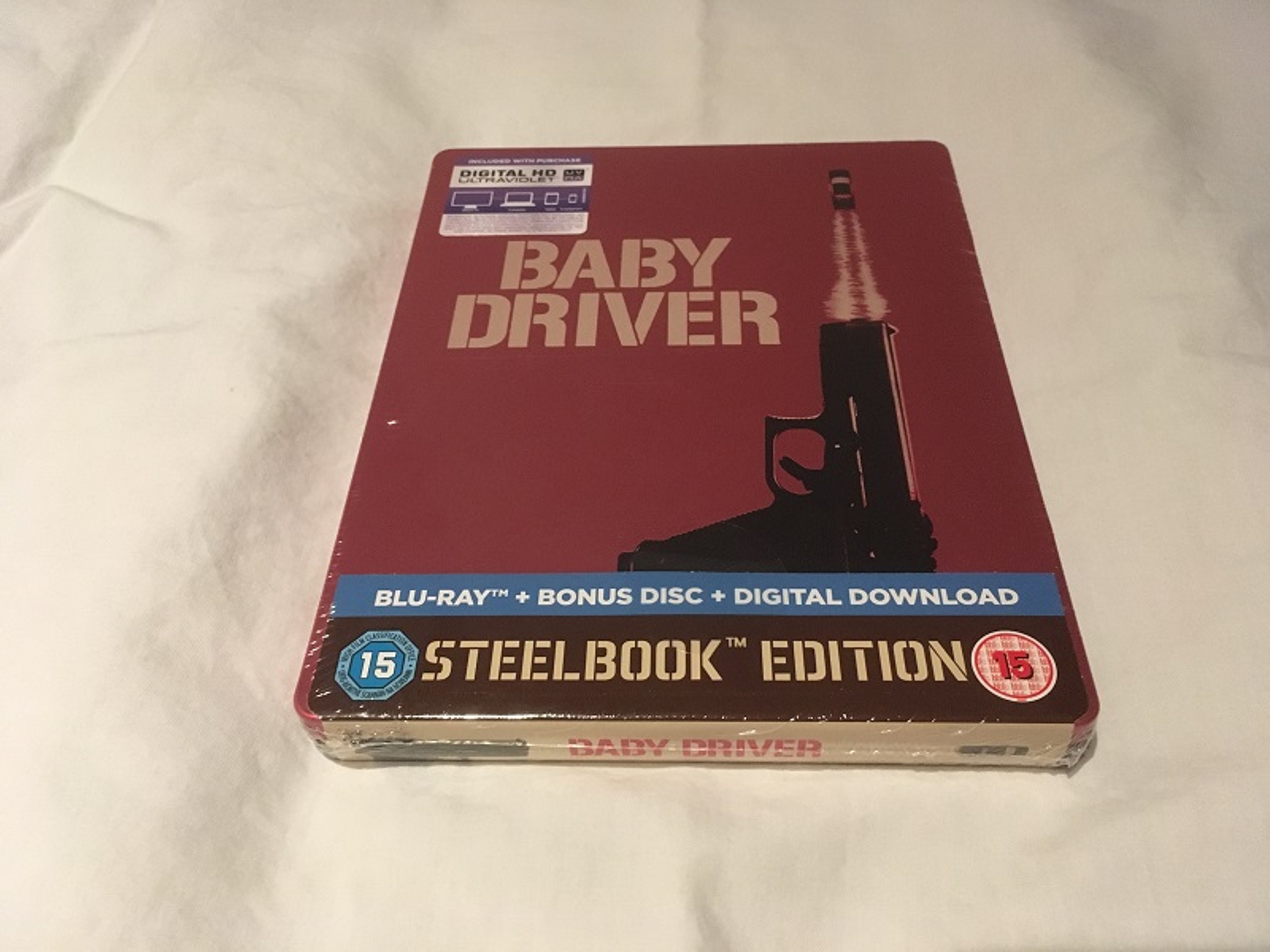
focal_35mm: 29
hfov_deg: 61.7
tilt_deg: -49.6
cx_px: 635
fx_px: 1064
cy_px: 476
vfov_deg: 48.2
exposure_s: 1/17
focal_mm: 4.15
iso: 250
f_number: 2.2
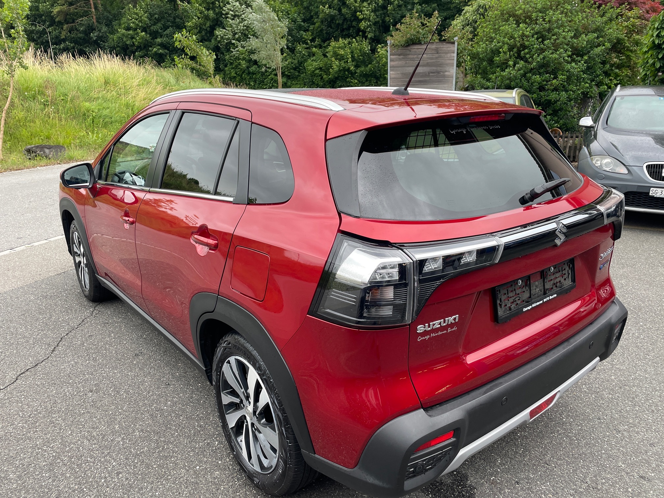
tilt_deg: -15.5
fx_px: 499
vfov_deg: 53.1
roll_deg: +0.7
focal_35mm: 26
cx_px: 332
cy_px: 249
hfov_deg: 67.3
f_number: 1.6
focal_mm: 4.2
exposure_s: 1/136
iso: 32
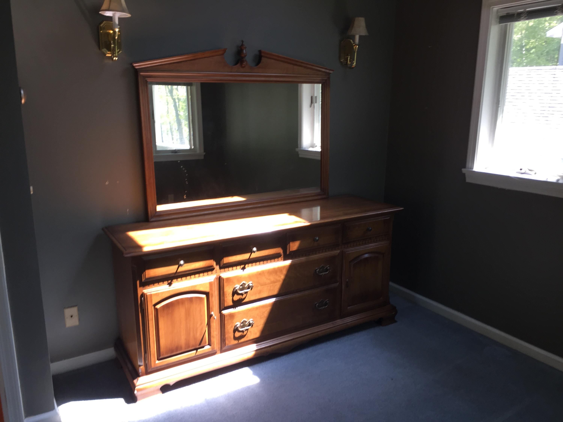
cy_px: 211
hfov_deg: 61.7
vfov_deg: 48.2
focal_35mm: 29
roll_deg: -0.7
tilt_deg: -14.6
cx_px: 282
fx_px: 472
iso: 40
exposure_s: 1/60
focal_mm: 4.15
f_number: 2.2
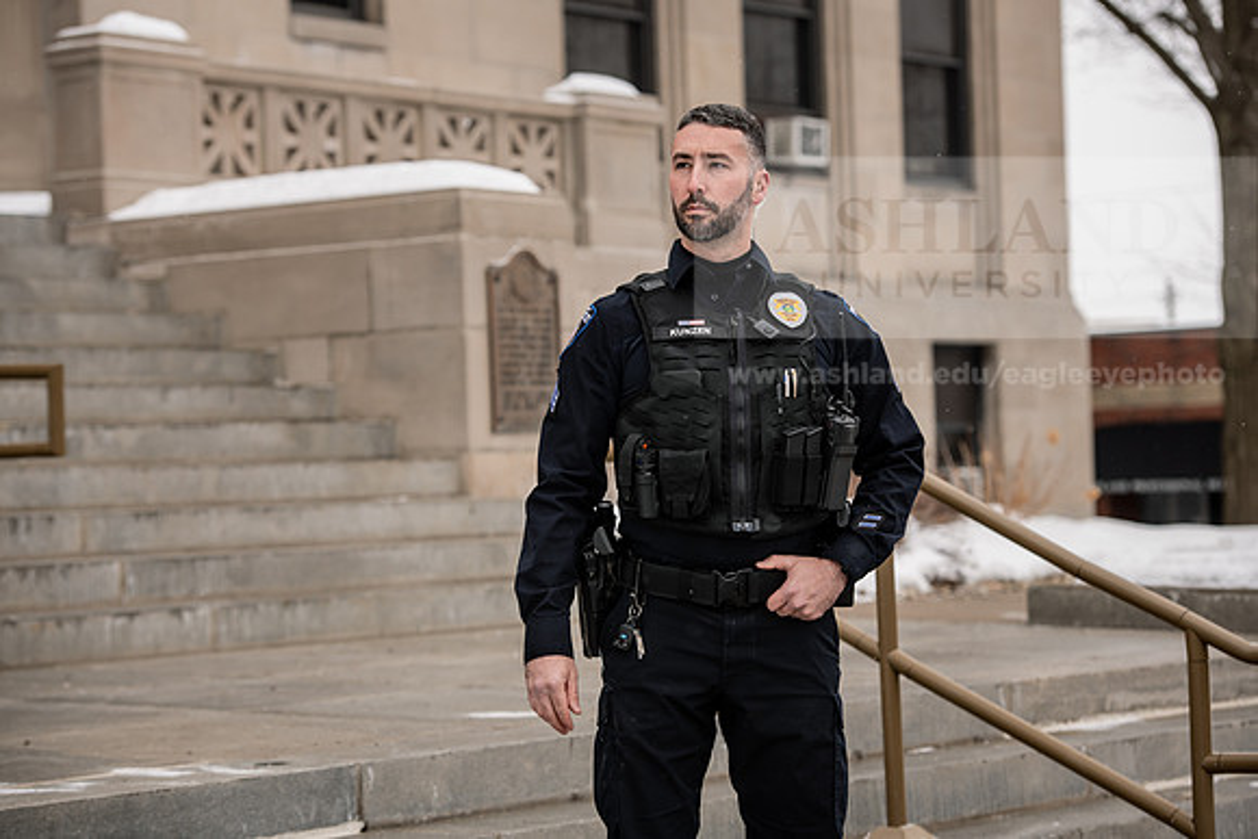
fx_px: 3565
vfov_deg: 13.4
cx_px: 629
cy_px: 420
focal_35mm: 102
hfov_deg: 20.0
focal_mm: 102
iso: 125
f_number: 4
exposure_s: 1/500
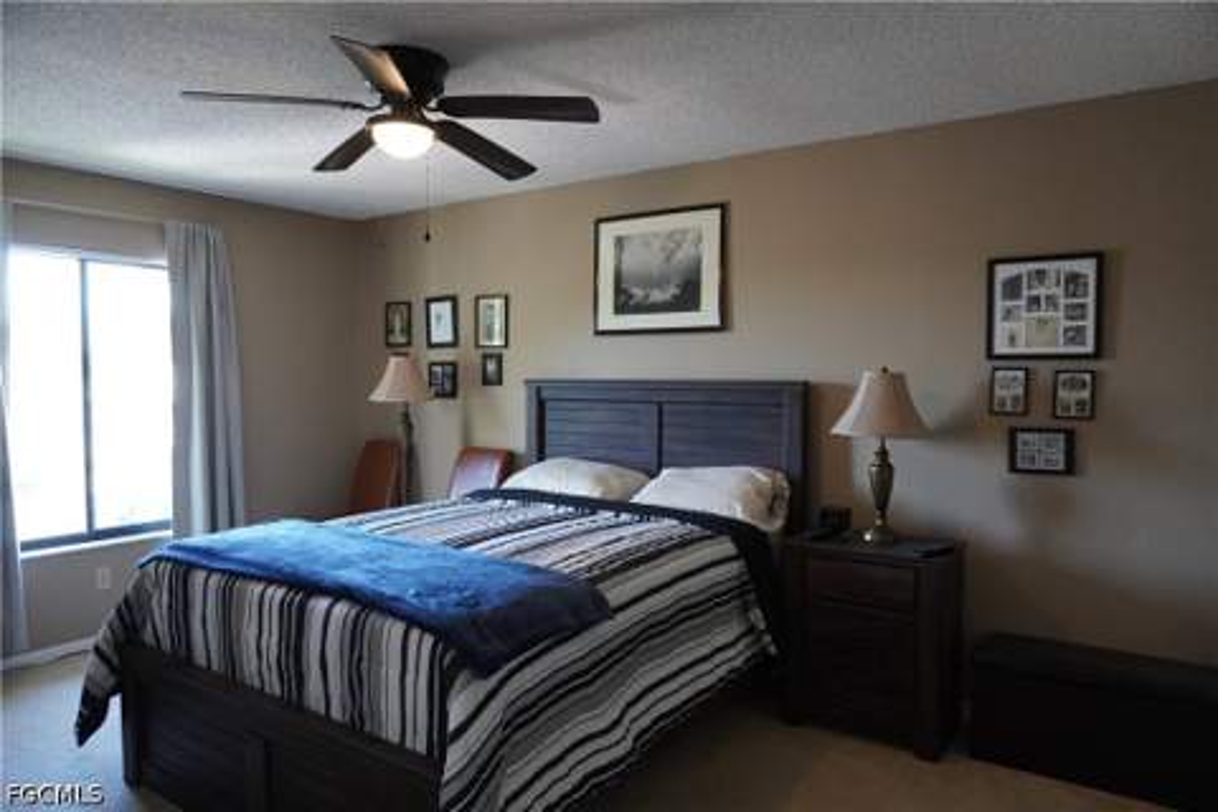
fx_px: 812
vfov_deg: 53.1
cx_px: 609
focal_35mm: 24
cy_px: 406
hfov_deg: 73.7
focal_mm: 16
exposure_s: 1/160
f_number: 3.5
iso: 2000
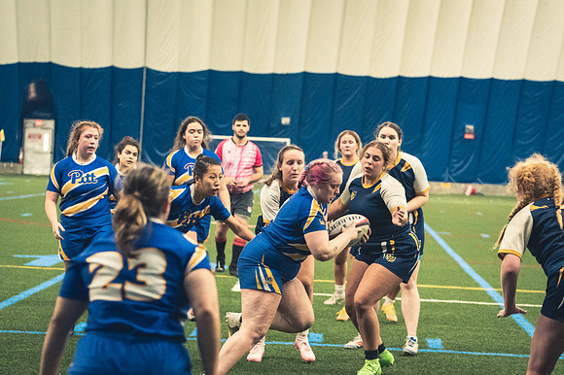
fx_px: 1644
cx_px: 282
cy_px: 188
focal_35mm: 105
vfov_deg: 13.0
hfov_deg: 19.5
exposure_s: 1/500
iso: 12800
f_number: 2.8
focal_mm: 70
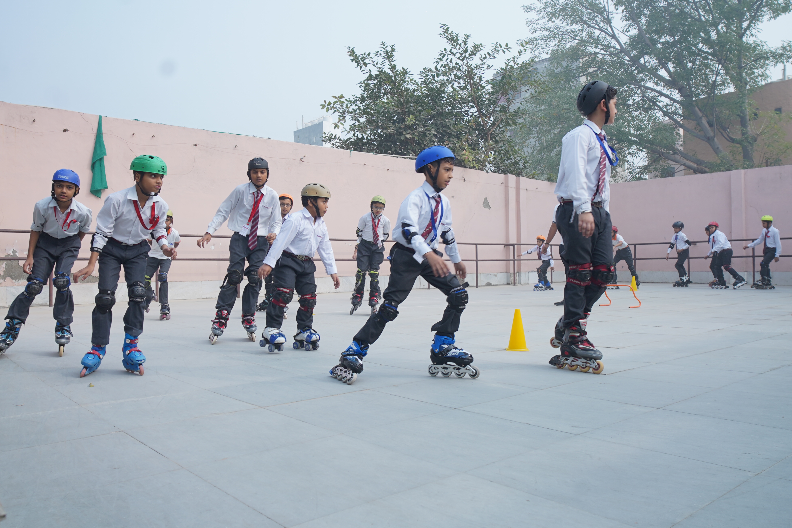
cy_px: 264
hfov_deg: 67.4
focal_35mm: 27
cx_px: 396
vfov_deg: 47.9
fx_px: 594
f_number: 5.6
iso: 160
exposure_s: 1/400
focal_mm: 18
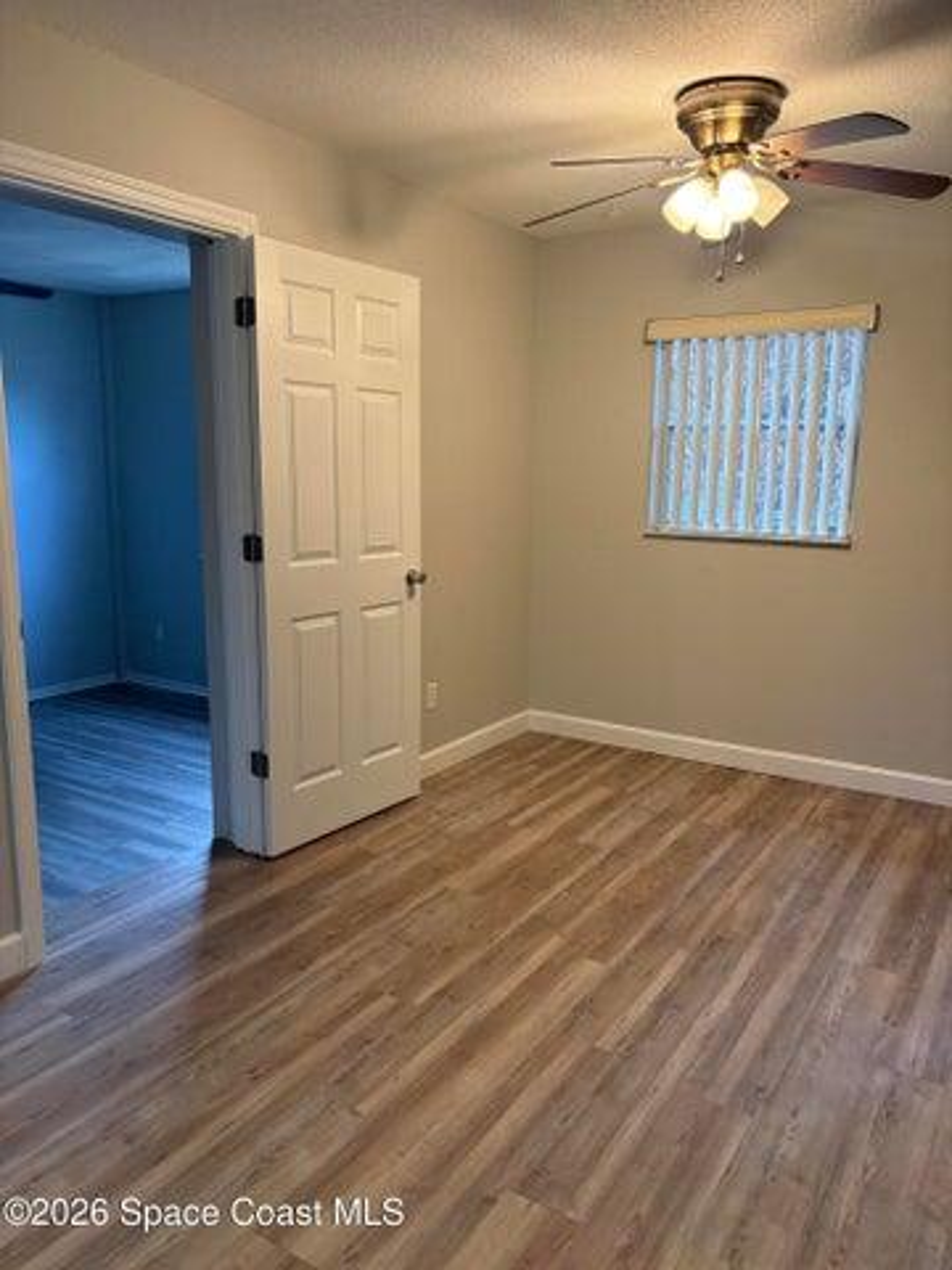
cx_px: 476
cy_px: 635
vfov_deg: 67.3
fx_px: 953
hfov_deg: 53.1
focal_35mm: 26
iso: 250
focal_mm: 5.96
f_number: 1.6
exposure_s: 1/60
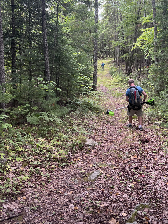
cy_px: 58
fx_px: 259
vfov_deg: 45.3
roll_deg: +0.8
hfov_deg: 35.8
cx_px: 103
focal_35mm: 40
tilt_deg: -4.8
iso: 64
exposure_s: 1/160
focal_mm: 5.7
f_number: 1.5
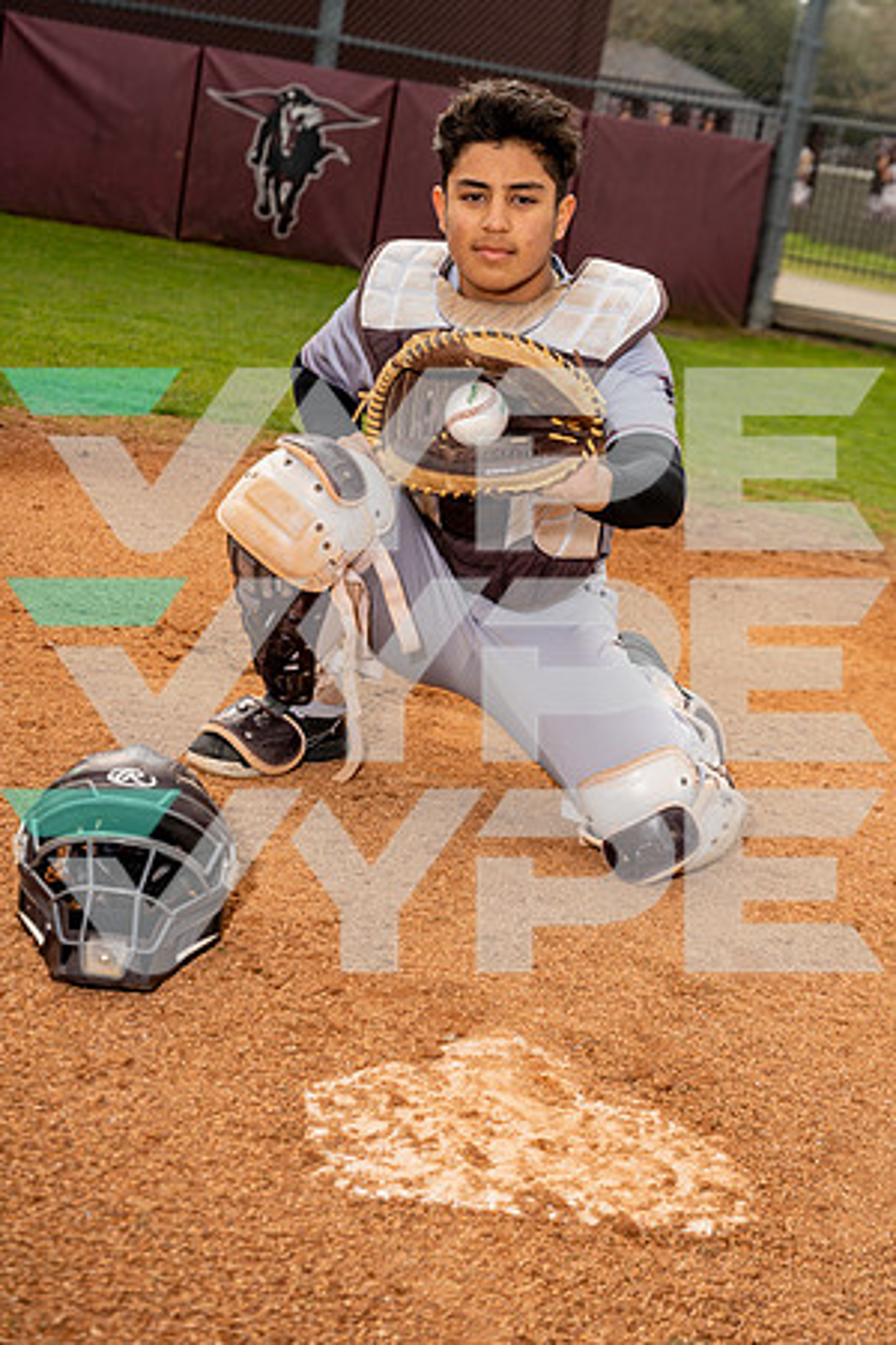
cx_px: 448
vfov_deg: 33.4
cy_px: 672
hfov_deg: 22.6
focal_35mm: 60
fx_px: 2240
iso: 100
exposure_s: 1/250
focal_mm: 60
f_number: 5
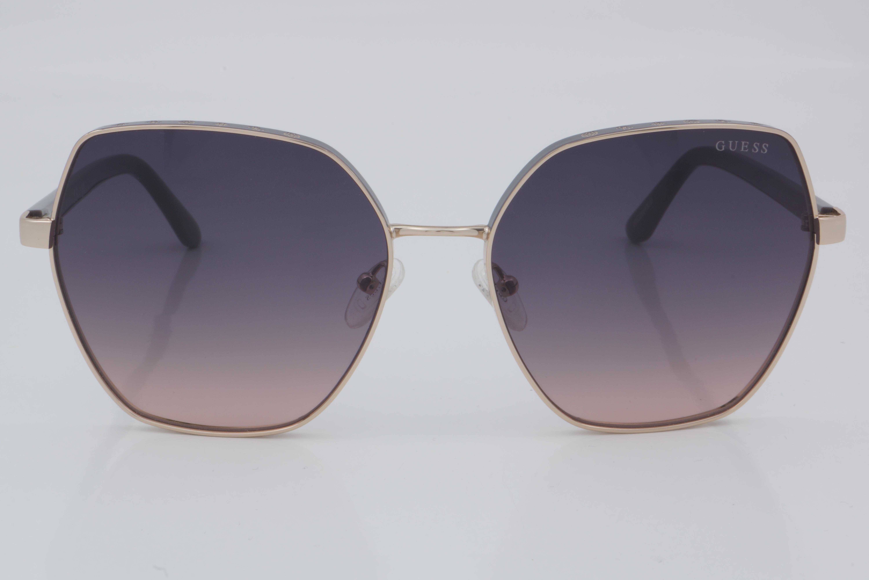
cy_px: 290
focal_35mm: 82
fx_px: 1991
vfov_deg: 16.6
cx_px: 434
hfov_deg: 24.6
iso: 100
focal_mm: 55
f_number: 32
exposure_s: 1/4
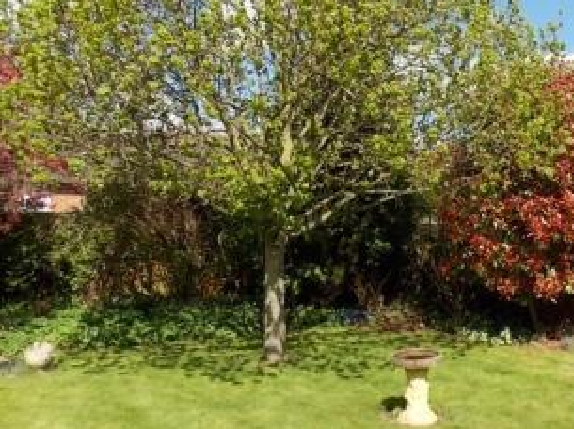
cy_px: 200
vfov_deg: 32.8
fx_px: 729
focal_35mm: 44
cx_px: 458
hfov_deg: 41.2
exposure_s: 1/800
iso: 80
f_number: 3.1
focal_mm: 4
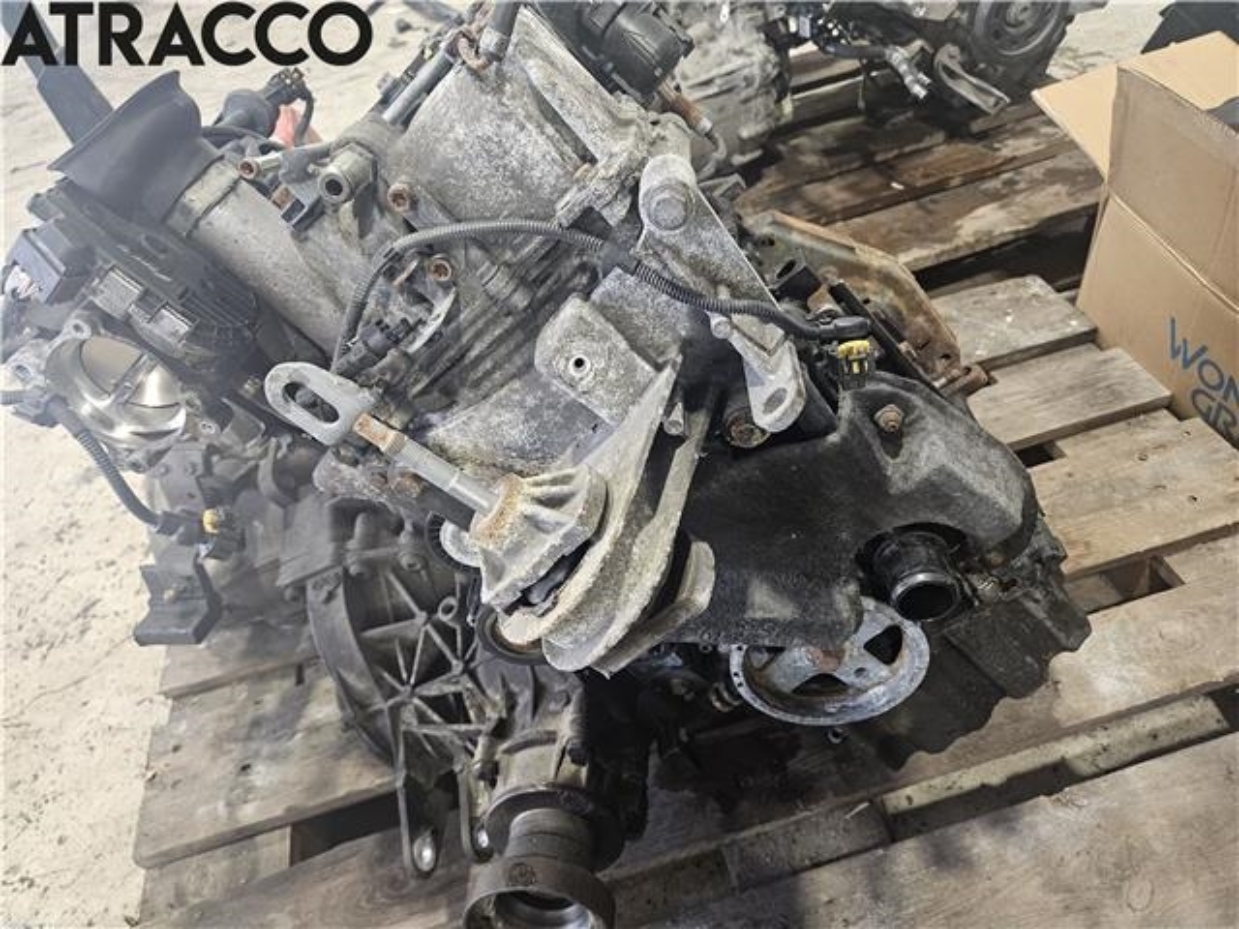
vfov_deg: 58.9
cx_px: 620
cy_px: 464
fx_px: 823
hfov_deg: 73.9
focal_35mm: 23
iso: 250
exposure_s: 1/100
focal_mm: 5.4
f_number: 1.8
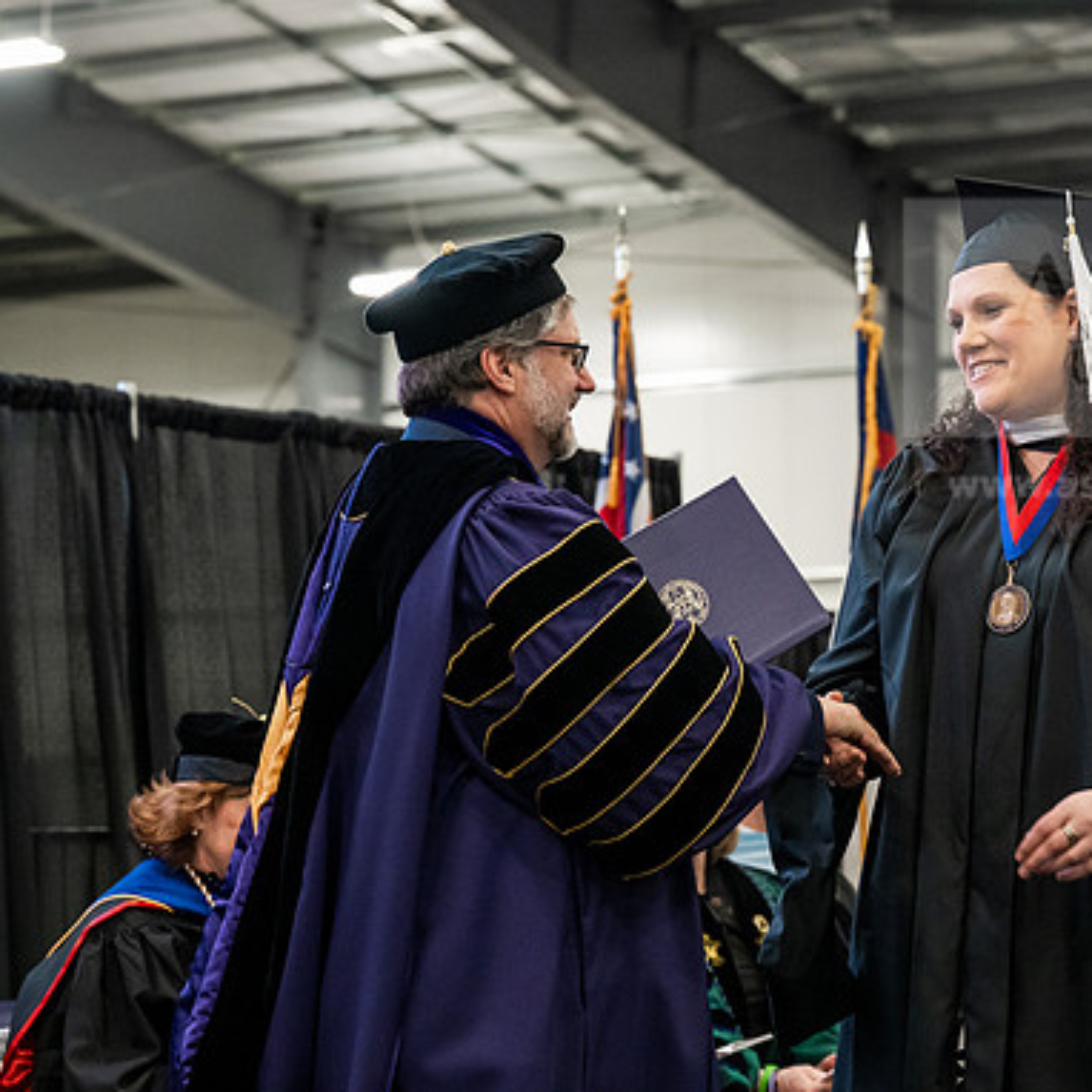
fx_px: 3962
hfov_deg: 15.6
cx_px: 818
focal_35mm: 111
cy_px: 545
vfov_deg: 15.7
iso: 6400
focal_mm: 86
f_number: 5
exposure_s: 1/250
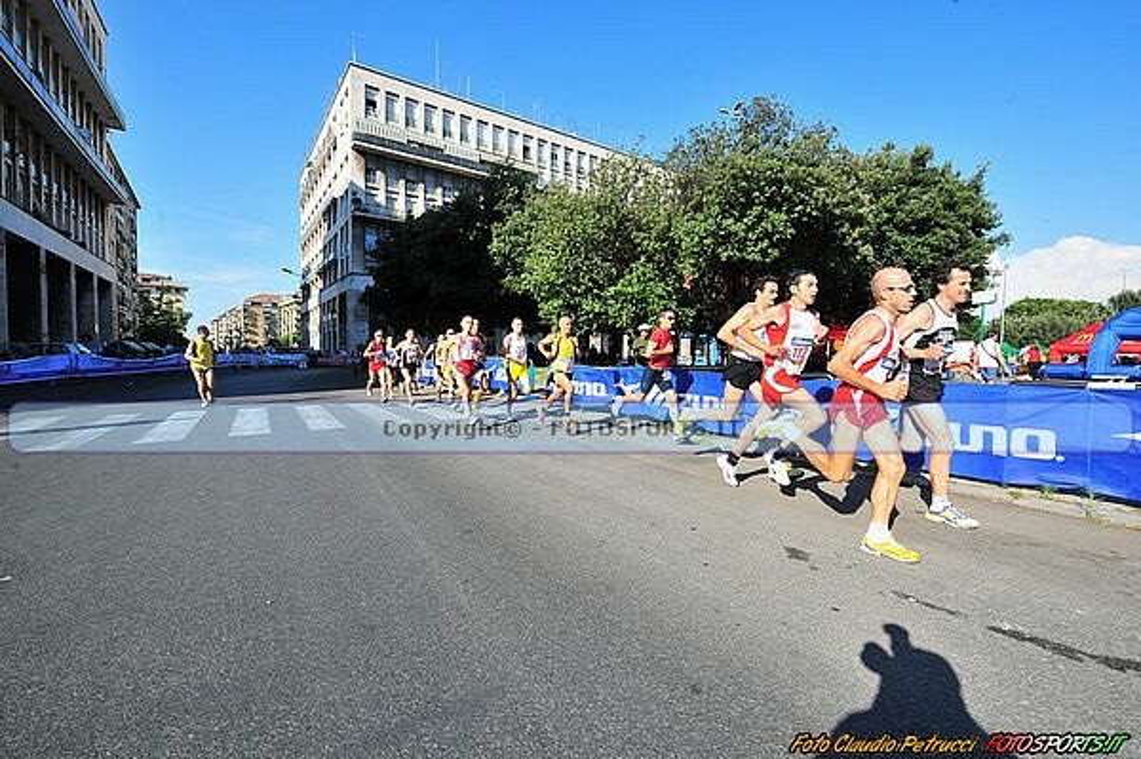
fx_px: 475
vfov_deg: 77.2
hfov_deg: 100.4
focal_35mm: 15
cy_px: 380
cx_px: 570
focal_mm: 15
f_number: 10
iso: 400
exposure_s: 1/400
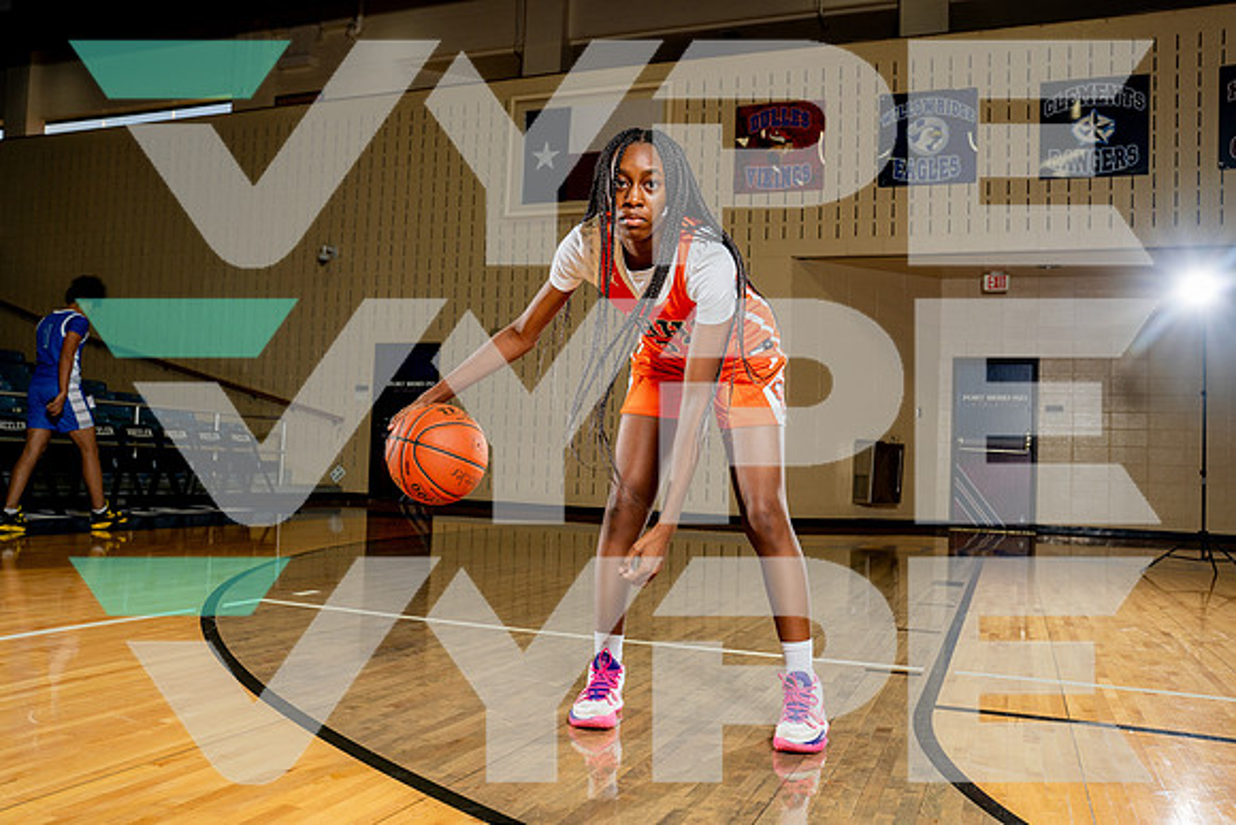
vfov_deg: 45.0
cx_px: 618
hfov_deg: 63.6
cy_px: 412
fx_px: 996
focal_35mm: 29
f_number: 5.6
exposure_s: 1/250
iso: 400
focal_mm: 29
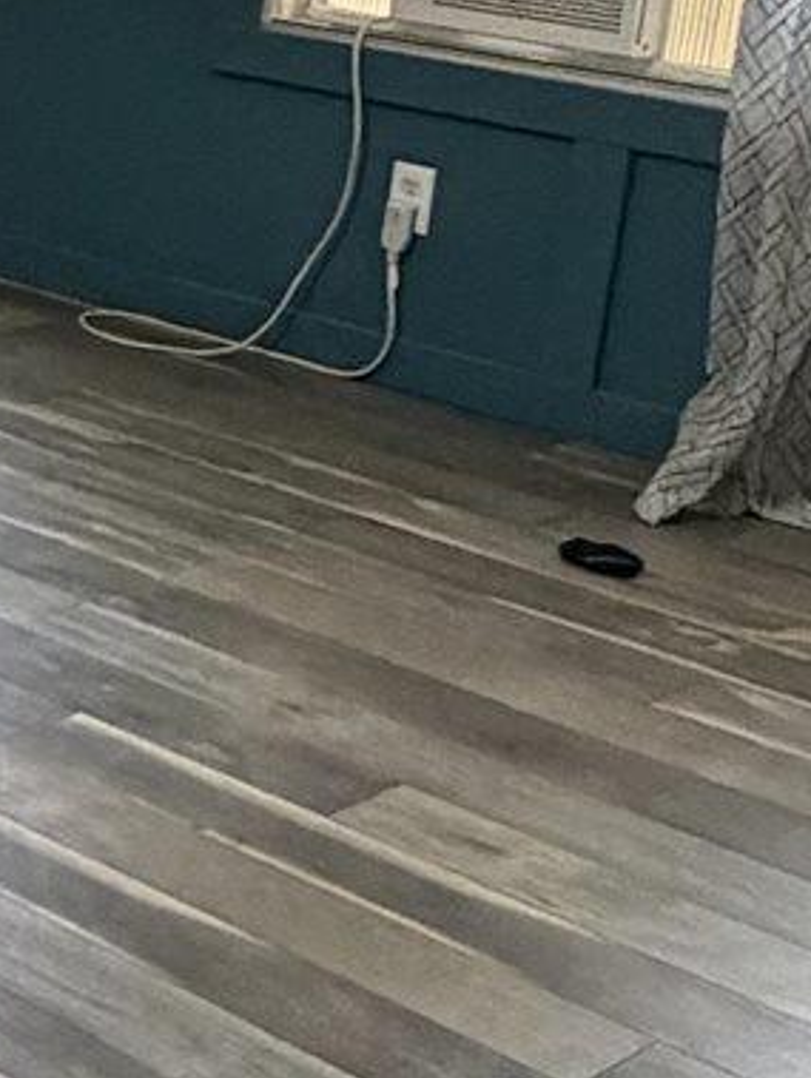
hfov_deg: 13.7
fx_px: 2651
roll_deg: +1.4
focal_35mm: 85
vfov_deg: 22.8
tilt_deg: -15.9
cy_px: 262
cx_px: -987
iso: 640
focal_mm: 2.22
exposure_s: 1/60
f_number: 2.2
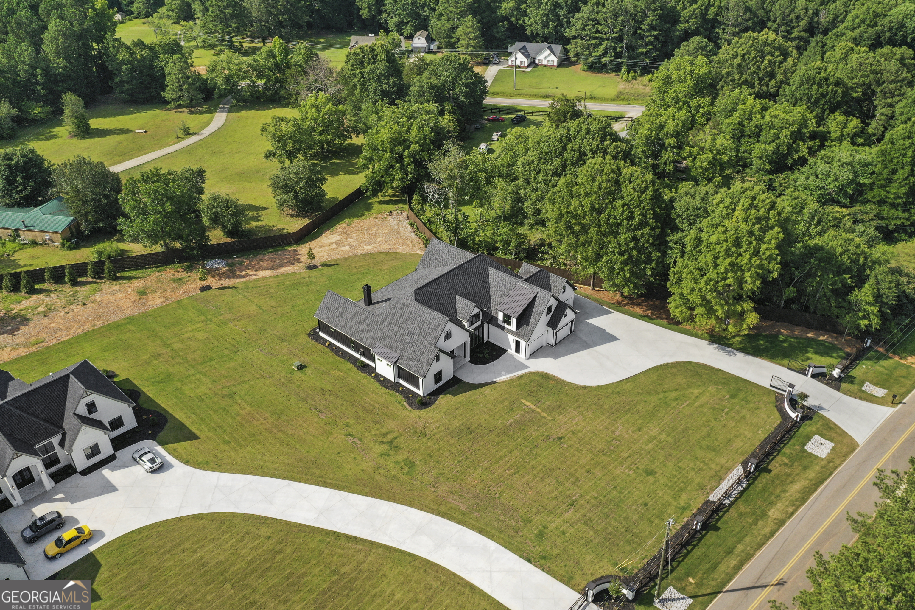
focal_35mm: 28
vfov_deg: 46.4
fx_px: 712
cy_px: 305
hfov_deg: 65.5
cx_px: 458
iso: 100
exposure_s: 1/120
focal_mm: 10.26
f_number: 3.5
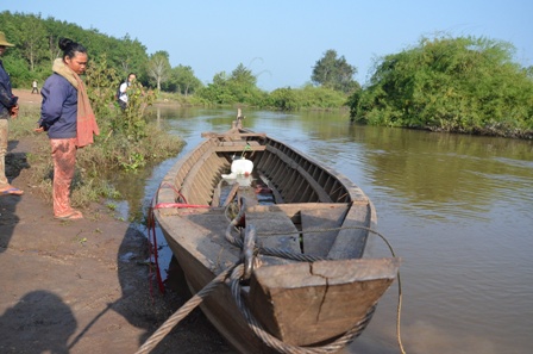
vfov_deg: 47.8
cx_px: 266
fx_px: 399
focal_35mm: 27
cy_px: 177
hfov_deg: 67.5
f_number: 6.3
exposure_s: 1/4000
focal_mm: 18
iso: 2000
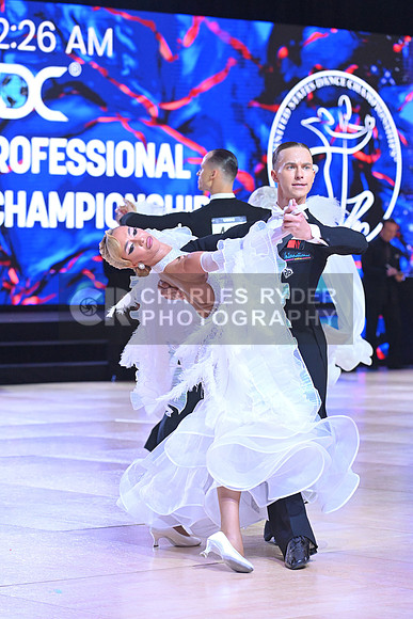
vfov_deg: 16.4
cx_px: 206
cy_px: 310
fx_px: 2150
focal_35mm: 125
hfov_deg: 11.0
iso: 4000
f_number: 5
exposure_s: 1/400
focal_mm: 125
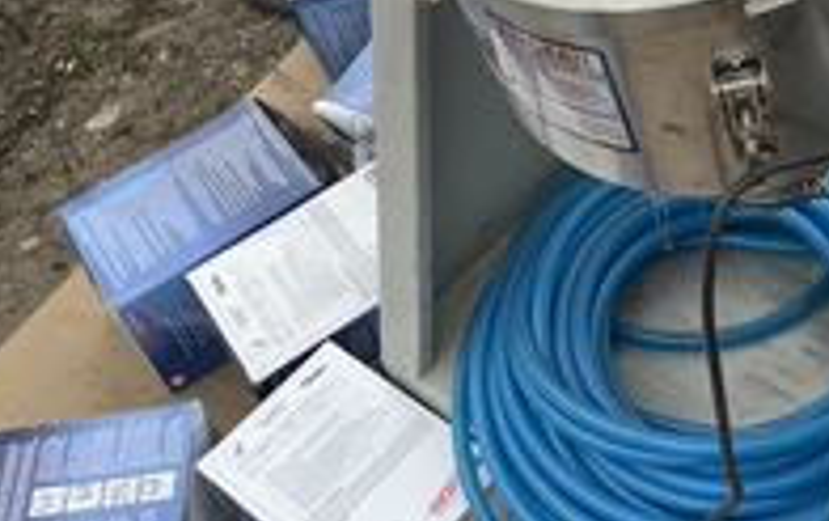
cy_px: 106
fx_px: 1515
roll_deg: +9.7
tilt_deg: -42.0
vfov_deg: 19.3
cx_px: 677
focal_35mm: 67
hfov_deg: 29.8
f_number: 2.4
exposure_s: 1/359
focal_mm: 3.3
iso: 25
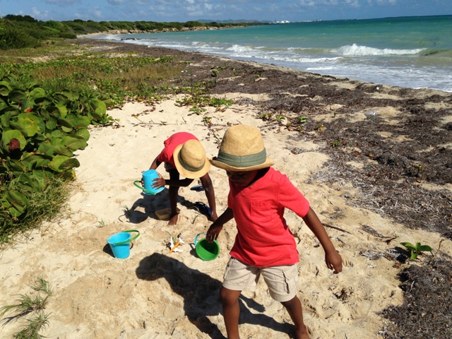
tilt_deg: -19.9
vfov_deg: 42.9
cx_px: 226
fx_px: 431
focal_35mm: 33
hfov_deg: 55.4
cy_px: 170
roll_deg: +4.5
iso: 50
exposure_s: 1/3623
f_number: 2.4
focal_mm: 4.12
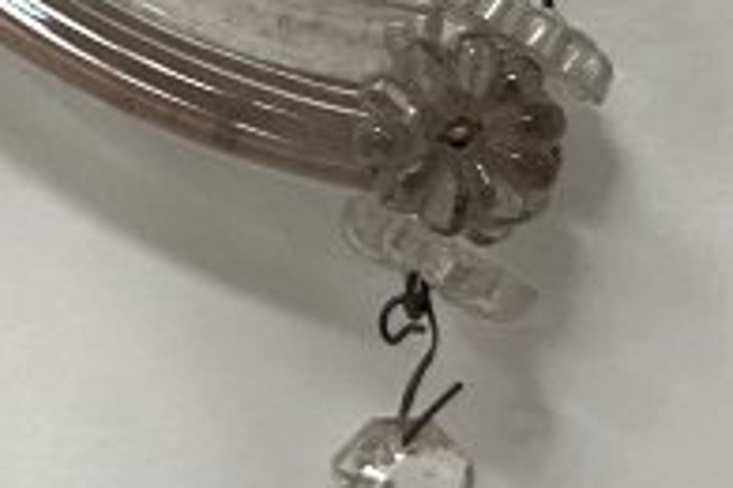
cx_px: -237
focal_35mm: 166
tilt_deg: +0.4
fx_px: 3380
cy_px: -221
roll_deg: -1.7
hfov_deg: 12.0
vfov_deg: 8.1
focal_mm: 5.7
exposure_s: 1/121
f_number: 1.5
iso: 125
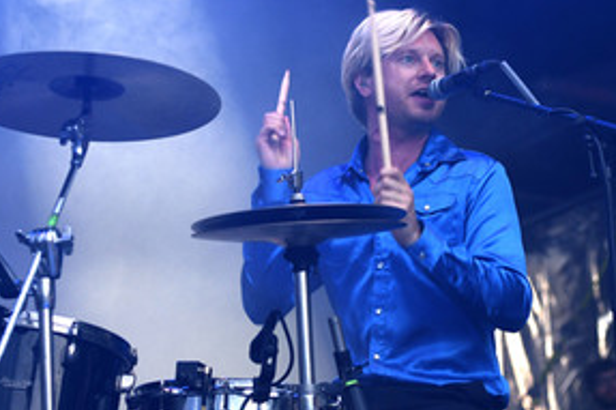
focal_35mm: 110
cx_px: 400
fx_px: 1881
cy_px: 268
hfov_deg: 18.6
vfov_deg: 12.4
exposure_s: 1/320
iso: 1000
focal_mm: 70
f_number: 3.5
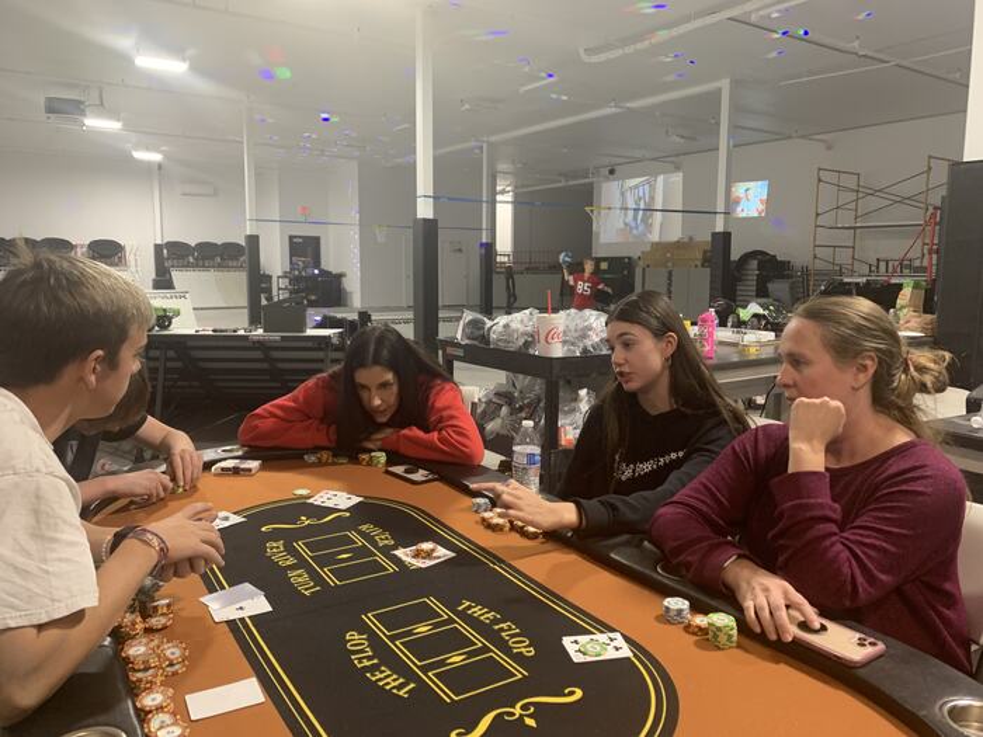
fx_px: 738
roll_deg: -1.1
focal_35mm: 26
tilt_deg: -6.3
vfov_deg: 53.1
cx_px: 492
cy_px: 368
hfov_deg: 67.3
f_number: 1.8
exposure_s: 1/60
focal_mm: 4.25
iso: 200
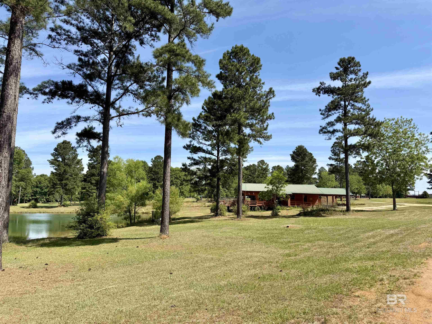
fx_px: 300
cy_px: 162
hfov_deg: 71.6
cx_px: 216
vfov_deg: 56.8
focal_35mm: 24
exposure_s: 1/4405
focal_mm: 6.76
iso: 80
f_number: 1.78
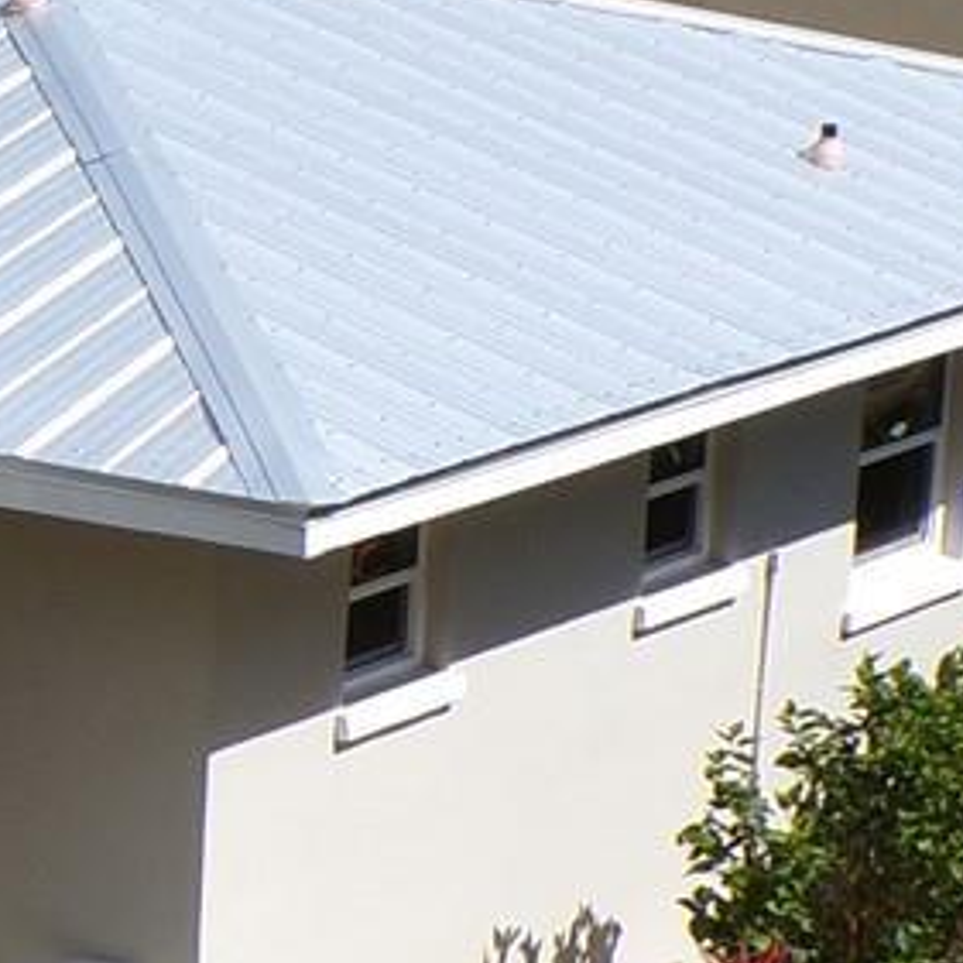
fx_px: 5854
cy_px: 857
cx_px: -195
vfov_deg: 9.4
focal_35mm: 186
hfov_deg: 9.3
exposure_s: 1/750
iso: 100
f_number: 4.9
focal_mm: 6.6
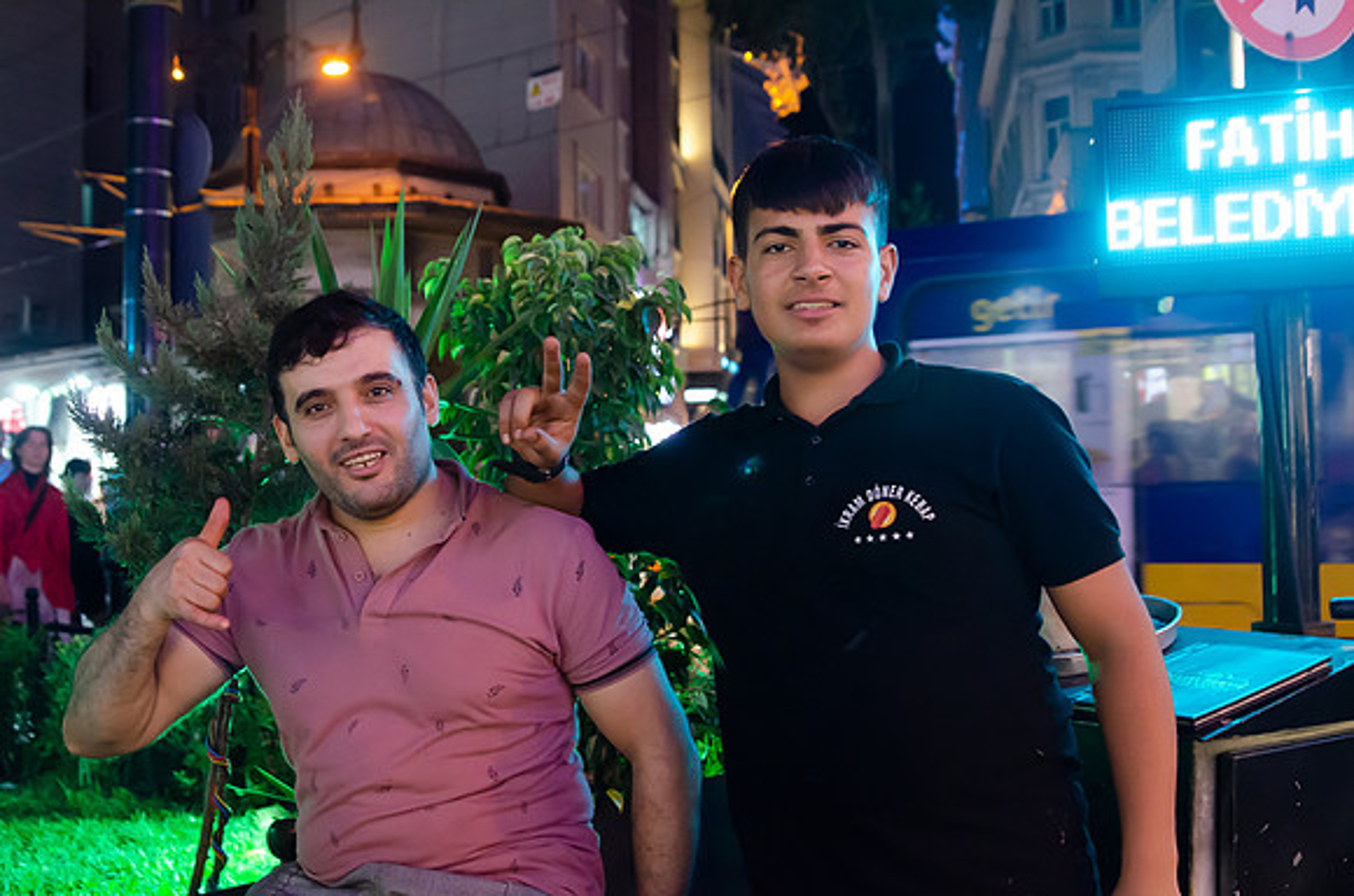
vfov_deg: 31.7
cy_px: 448
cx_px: 677
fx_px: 1576
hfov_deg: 46.5
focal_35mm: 42
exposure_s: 1/60
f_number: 4
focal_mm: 28
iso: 2000
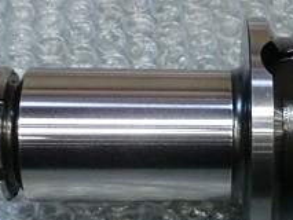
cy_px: 153
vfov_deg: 14.1
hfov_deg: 18.3
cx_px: 287
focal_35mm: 105
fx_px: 889
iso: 500
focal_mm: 6.3
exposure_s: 1/60
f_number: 3.1
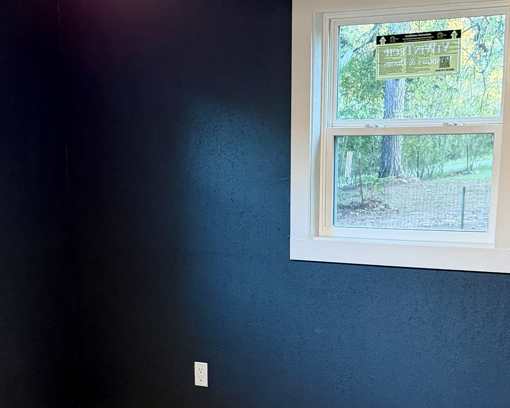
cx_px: 240
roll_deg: +0.4
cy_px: 392
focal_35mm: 67
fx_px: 1011
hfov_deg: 28.3
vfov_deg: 22.1
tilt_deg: -13.0
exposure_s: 1/60
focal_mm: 6.76
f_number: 1.78
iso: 320
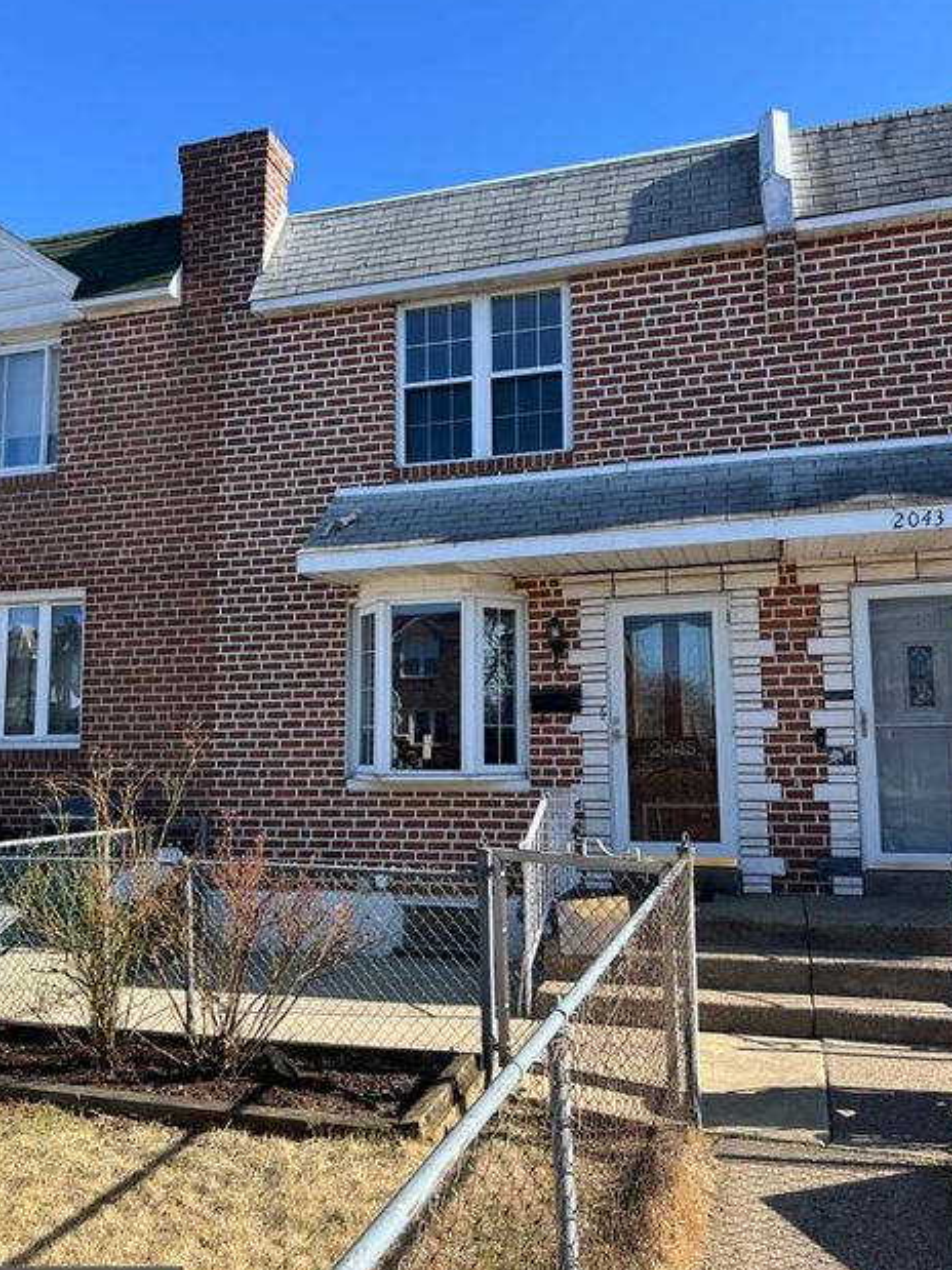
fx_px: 1027
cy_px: 656
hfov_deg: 49.7
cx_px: 474
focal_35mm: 28
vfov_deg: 63.4
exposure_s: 1/1779
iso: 50
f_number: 1.5
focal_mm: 5.7
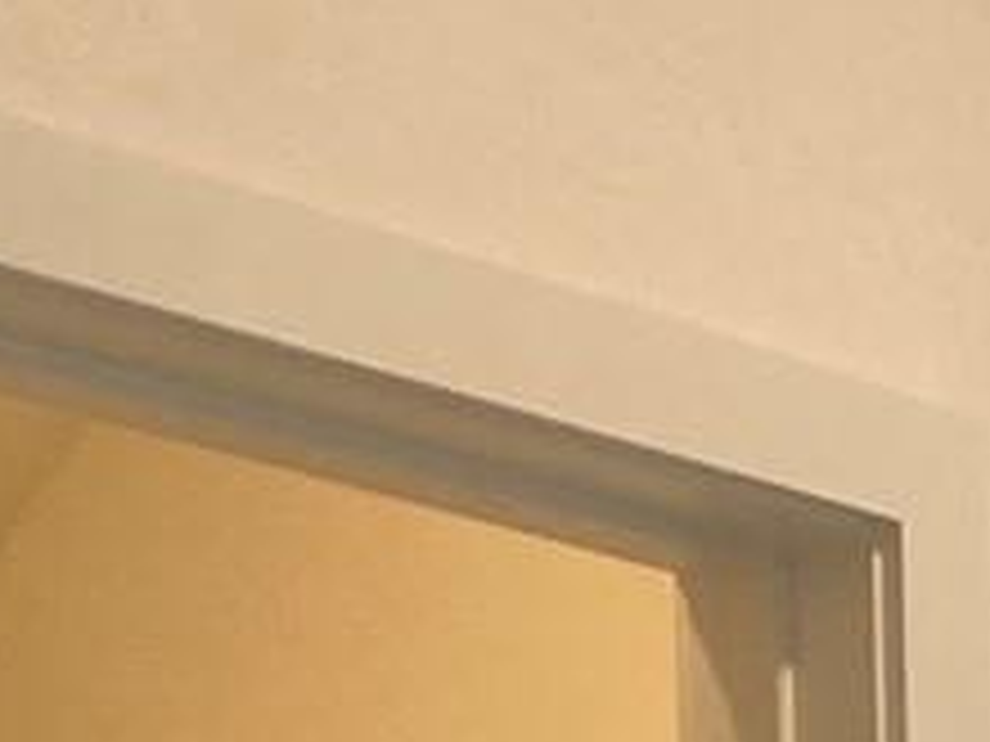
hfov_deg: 10.2
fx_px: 5405
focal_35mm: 189
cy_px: 2109
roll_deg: +0.7
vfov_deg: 7.1
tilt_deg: -3.0
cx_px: 1314
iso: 100
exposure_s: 1/120
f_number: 1.8
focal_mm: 4.25
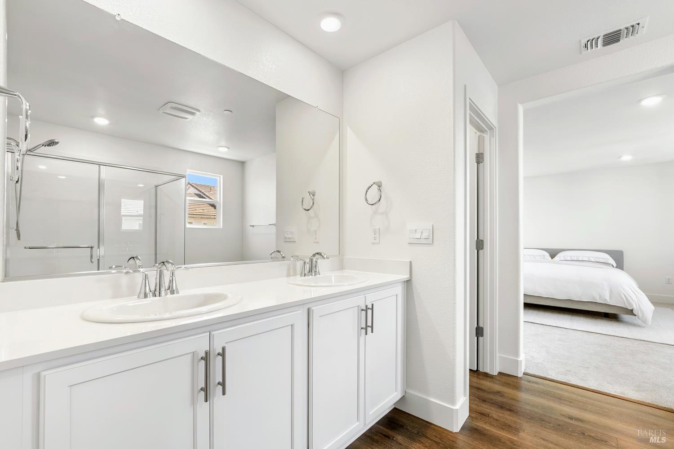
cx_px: 337
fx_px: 281
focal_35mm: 15
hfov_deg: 100.4
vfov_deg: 77.3
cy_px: 224
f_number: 8
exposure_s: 1/6
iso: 250
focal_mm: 10
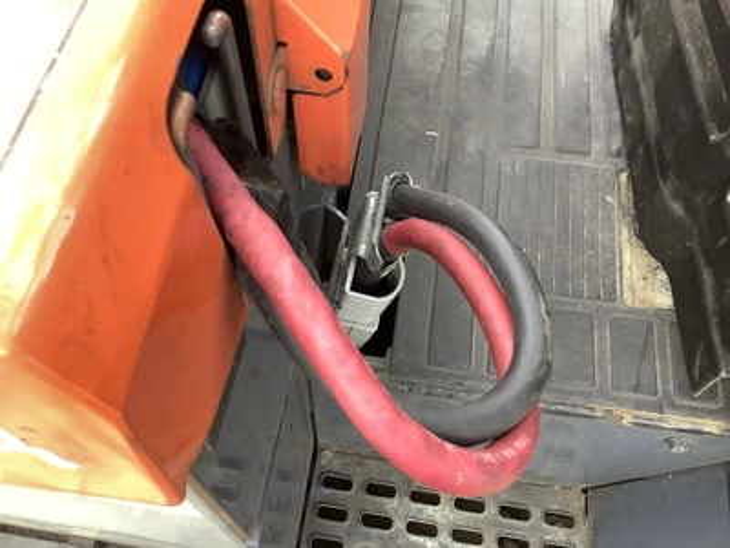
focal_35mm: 31
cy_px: 274
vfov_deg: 45.4
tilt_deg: -62.6
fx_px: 654
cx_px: 365
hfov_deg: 58.4
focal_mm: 3.3
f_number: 2.4
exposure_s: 1/50
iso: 64
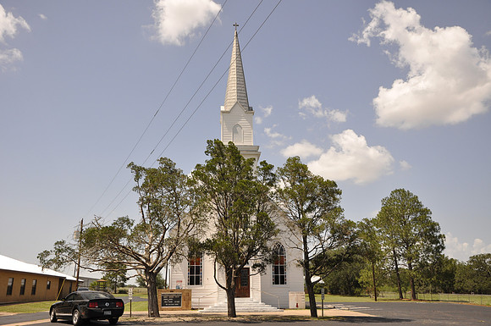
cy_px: 163
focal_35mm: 33
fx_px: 449
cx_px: 246
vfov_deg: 39.9
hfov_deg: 57.3
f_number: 7.1
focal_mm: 22
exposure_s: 1/200
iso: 200
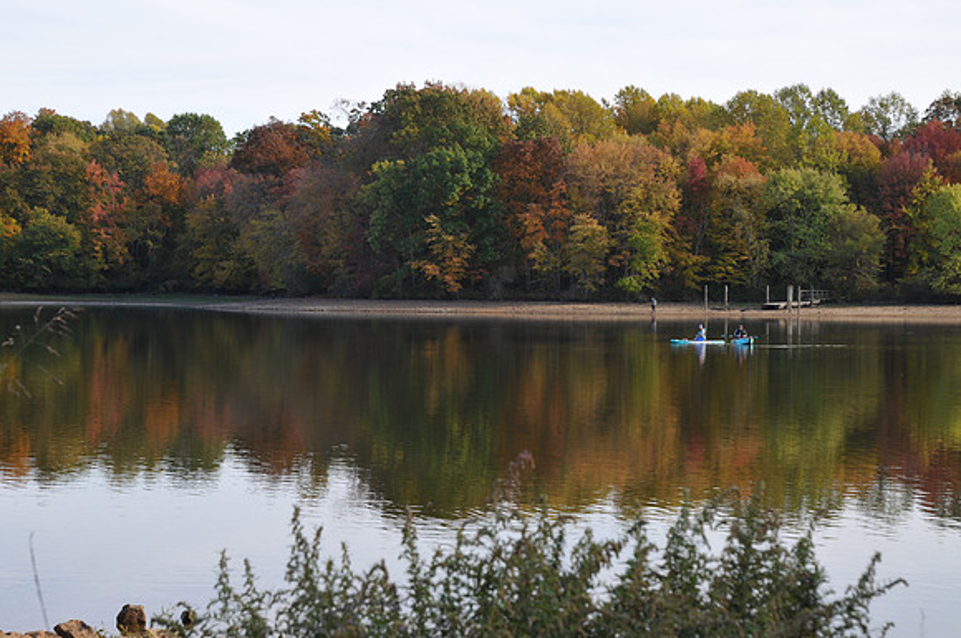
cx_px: 480
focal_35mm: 78
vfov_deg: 17.4
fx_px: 2079
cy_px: 319
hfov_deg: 26.0
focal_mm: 52
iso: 250
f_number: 10
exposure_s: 1/125
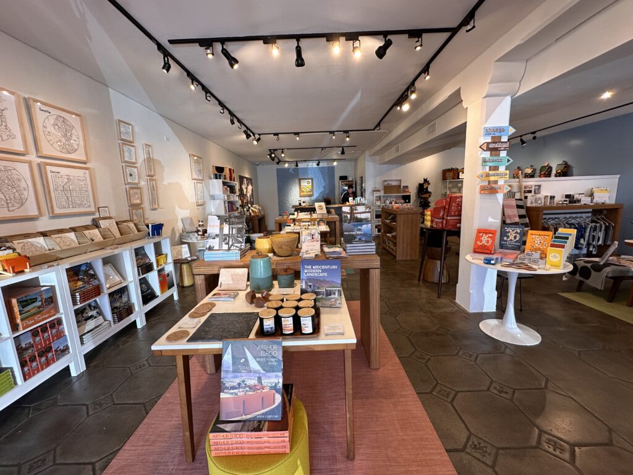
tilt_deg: -10.1
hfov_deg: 102.1
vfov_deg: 85.7
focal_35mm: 14
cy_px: 238
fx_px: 256
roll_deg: +2.2
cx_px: 316
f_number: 2.2
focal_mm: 2.22
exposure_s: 1/120
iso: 160
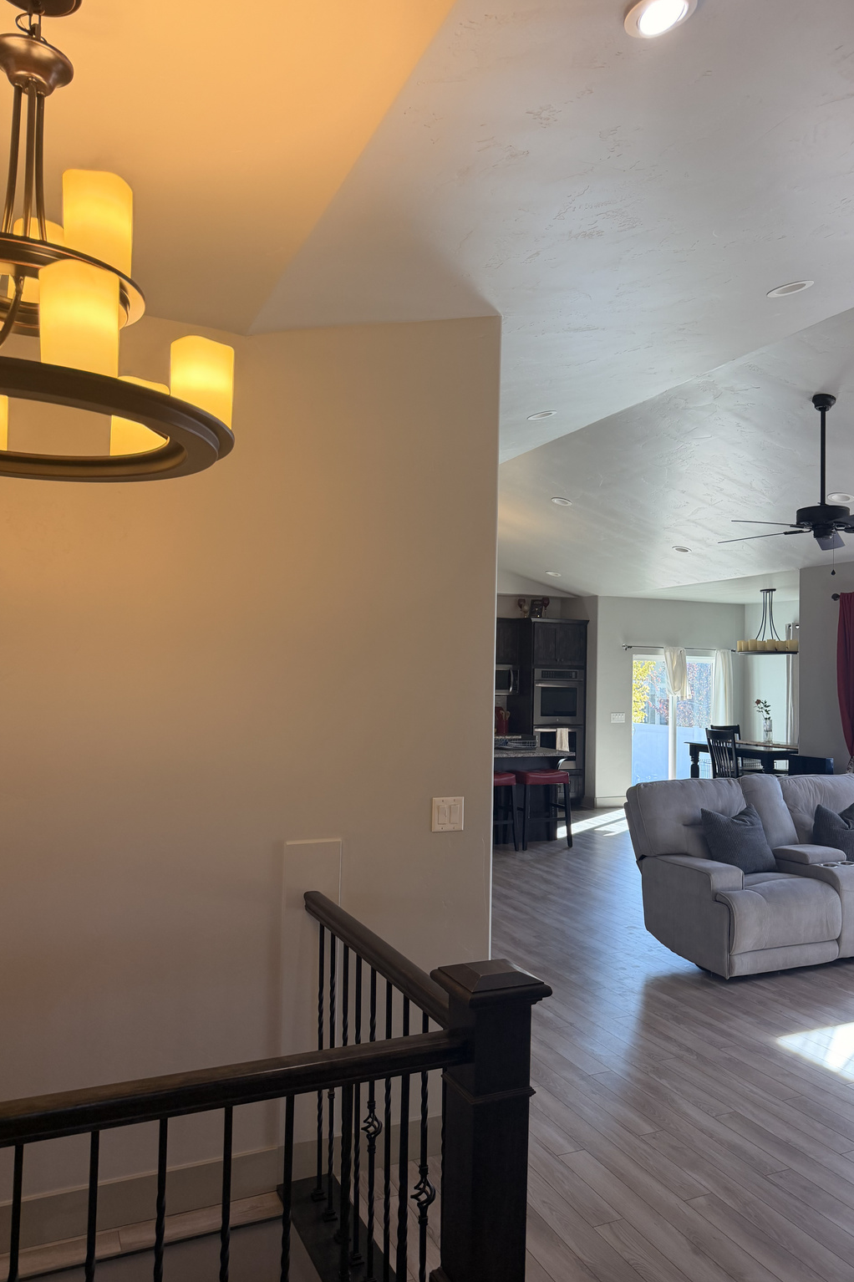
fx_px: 890
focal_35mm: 25
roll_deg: -2.0
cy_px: 641
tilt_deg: +1.9
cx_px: 475
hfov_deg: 51.2
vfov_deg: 71.5
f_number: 1.78
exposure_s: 1/220
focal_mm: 6.76
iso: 160
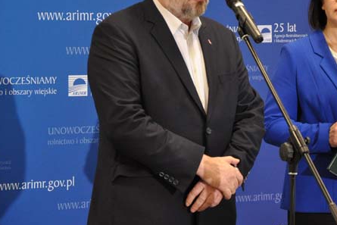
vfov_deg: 6.5
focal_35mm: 211
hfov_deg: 9.7
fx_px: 1976
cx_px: 257
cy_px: 64
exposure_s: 1/80
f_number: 5.6
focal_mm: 90
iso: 1600
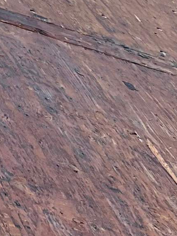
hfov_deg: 7.7
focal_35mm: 182
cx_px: -209
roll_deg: +7.3
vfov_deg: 10.8
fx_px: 1241
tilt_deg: -34.1
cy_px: 175
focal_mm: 5.1
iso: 50
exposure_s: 1/419
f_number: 1.6
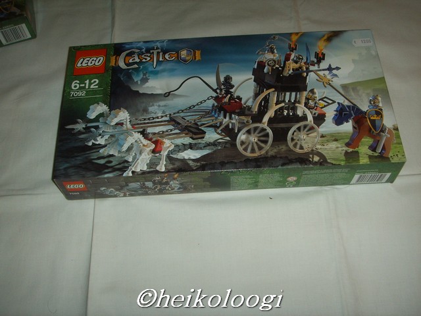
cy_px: 158
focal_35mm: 39
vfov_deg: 36.8
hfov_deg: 47.9
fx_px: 474
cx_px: 210
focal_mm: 6.6
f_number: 3.5
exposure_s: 1/45
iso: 100
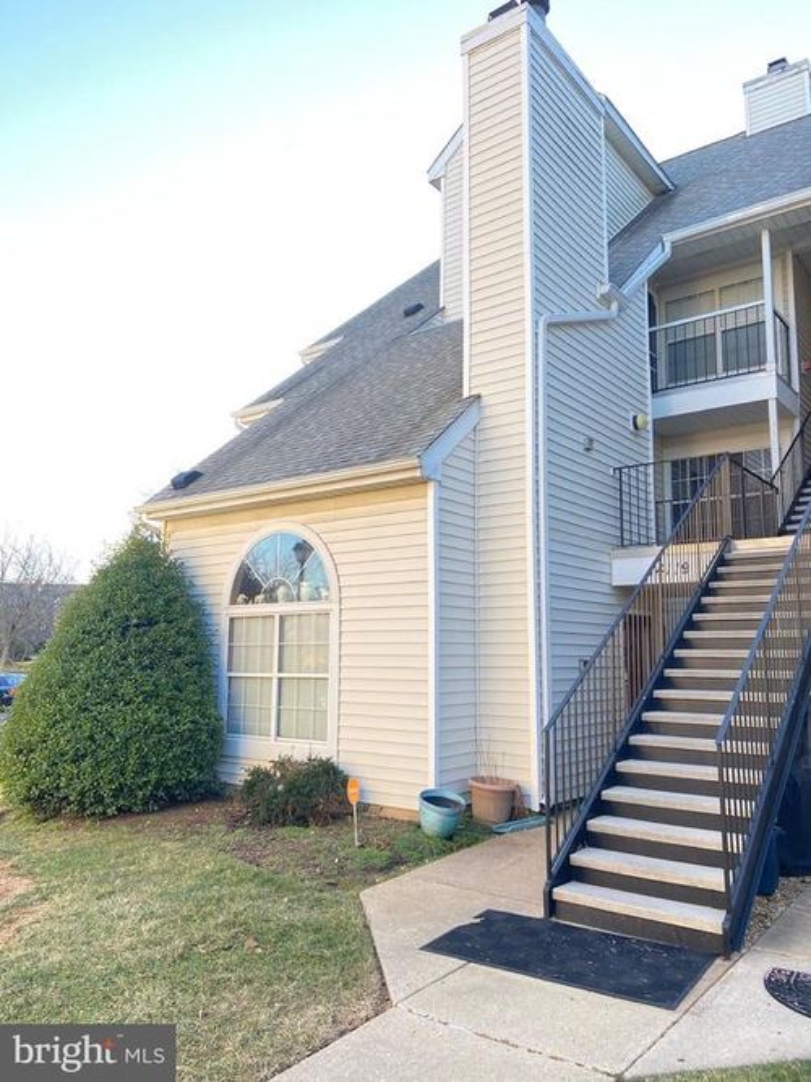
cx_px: 406
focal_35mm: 26
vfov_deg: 67.3
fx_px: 812
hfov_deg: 53.0
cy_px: 541
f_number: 1.8
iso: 40
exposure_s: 1/121
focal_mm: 4.25
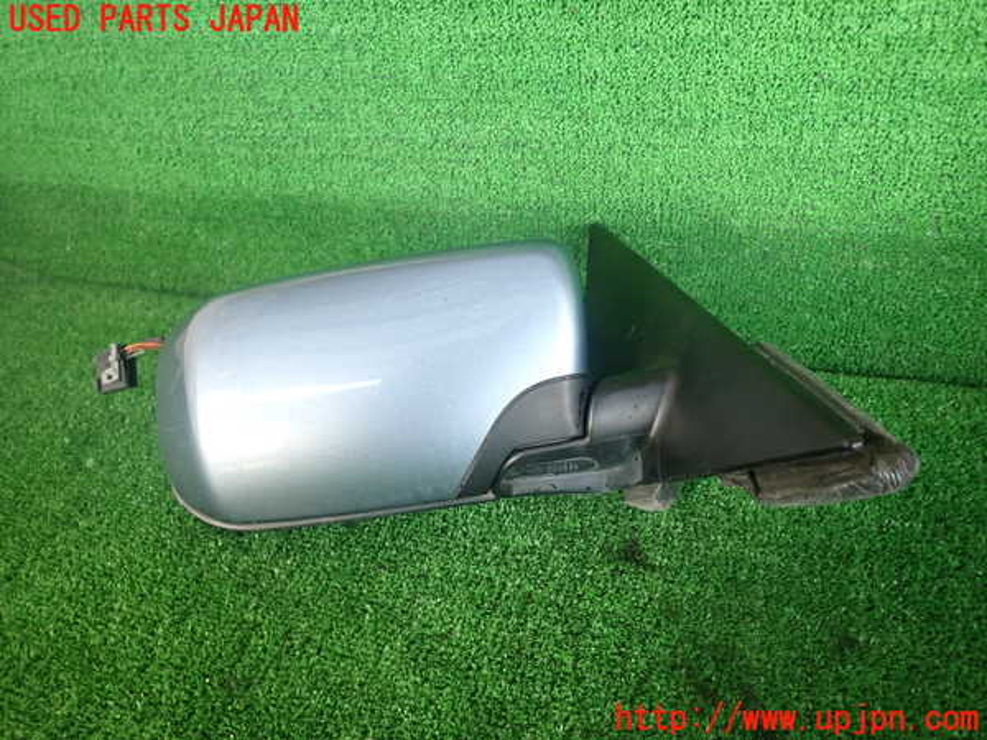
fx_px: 713
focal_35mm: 25
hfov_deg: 69.4
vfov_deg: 54.9
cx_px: 494
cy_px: 370
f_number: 2
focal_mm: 4.5
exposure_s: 1/30
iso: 250
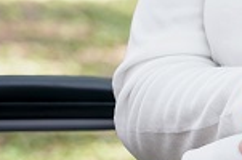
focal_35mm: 276
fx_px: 1851
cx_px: 454
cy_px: -187
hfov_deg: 7.2
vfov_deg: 4.9
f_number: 3.5
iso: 500
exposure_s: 1/250
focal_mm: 55
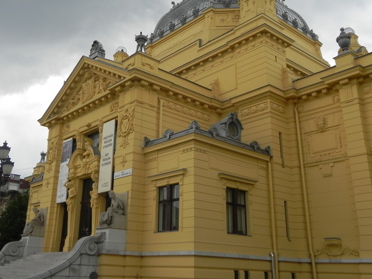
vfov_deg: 36.8
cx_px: 170
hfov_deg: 47.8
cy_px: 124
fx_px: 419
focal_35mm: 39
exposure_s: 1/249
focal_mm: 5.9
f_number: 6.3
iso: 160
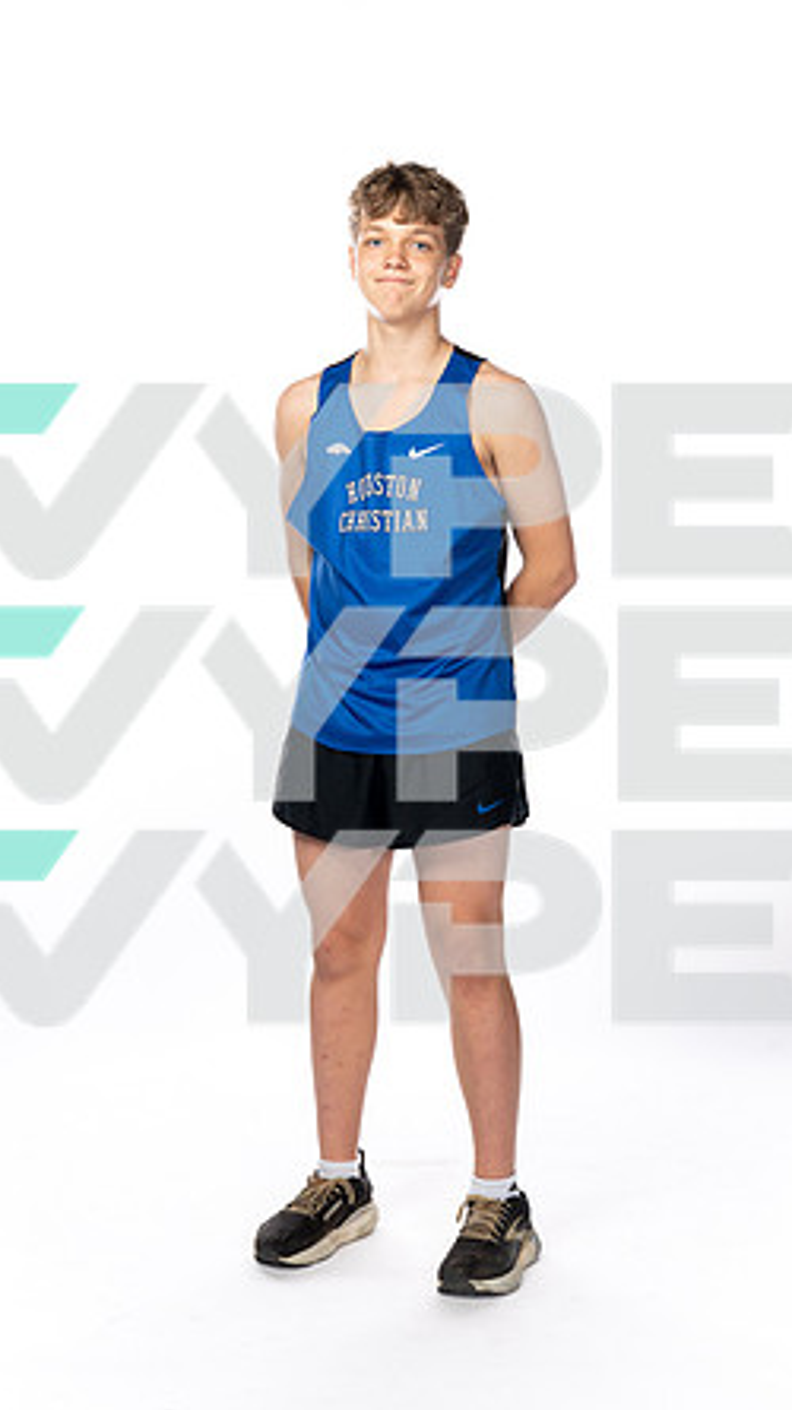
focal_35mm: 54
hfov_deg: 22.2
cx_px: 361
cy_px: 707
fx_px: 2018
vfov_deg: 38.5
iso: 640
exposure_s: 1/250
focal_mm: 51
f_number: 8
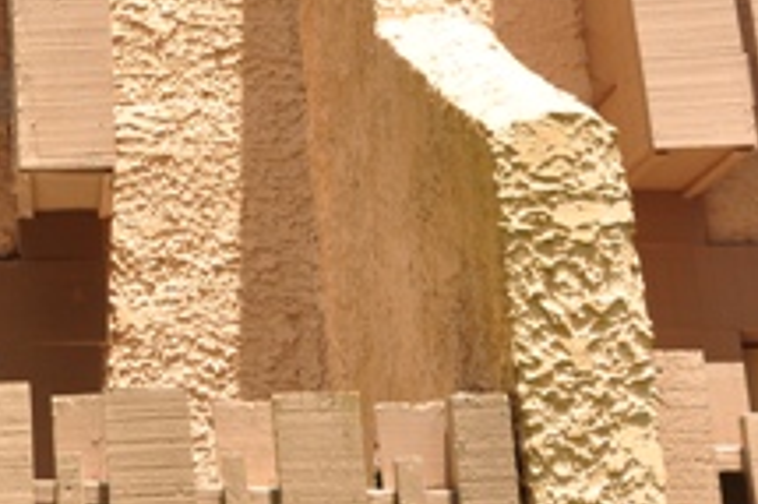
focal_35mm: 107
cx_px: -99
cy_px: -97
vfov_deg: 12.5
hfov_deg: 18.3
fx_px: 2251
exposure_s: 1/320
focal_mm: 24
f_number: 6.3
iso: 200
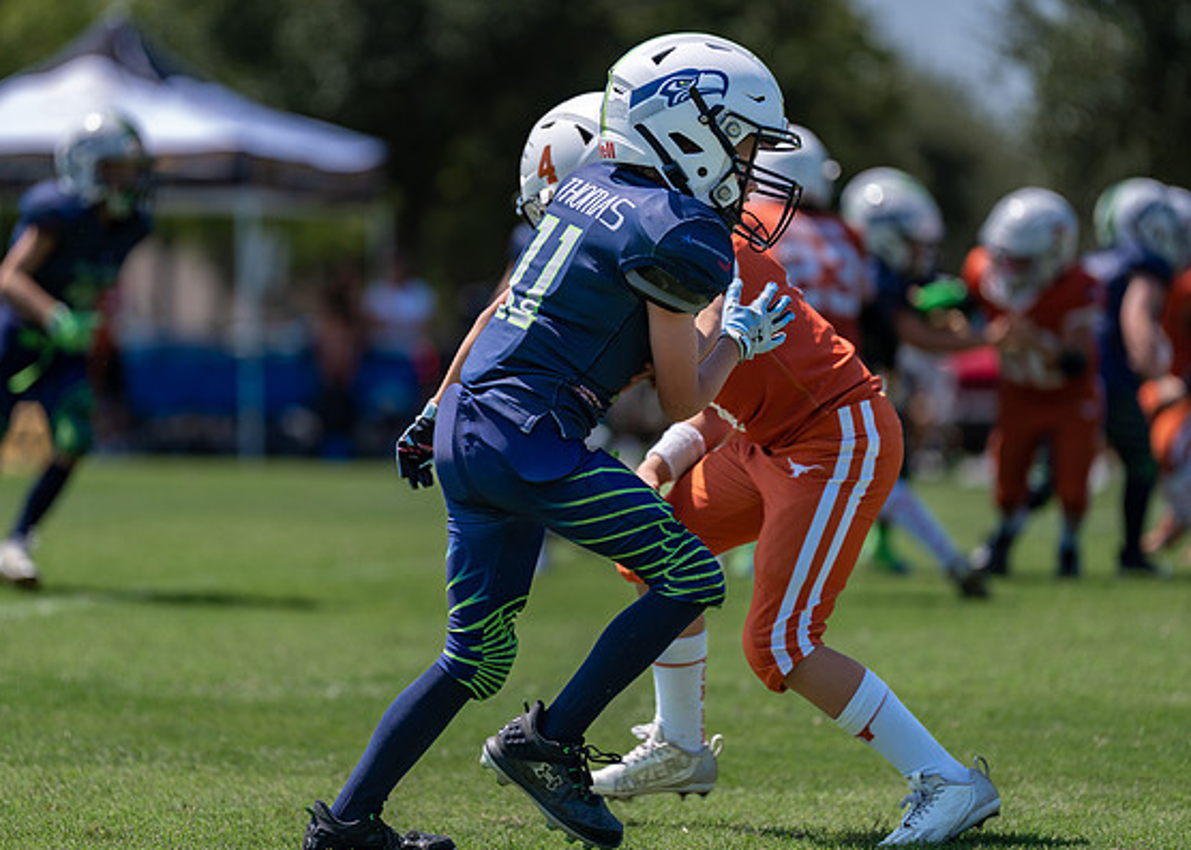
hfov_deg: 8.6
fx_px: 7948
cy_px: 390
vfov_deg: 6.1
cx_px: 502
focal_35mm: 235
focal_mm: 200
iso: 100
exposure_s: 1/1600
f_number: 3.2
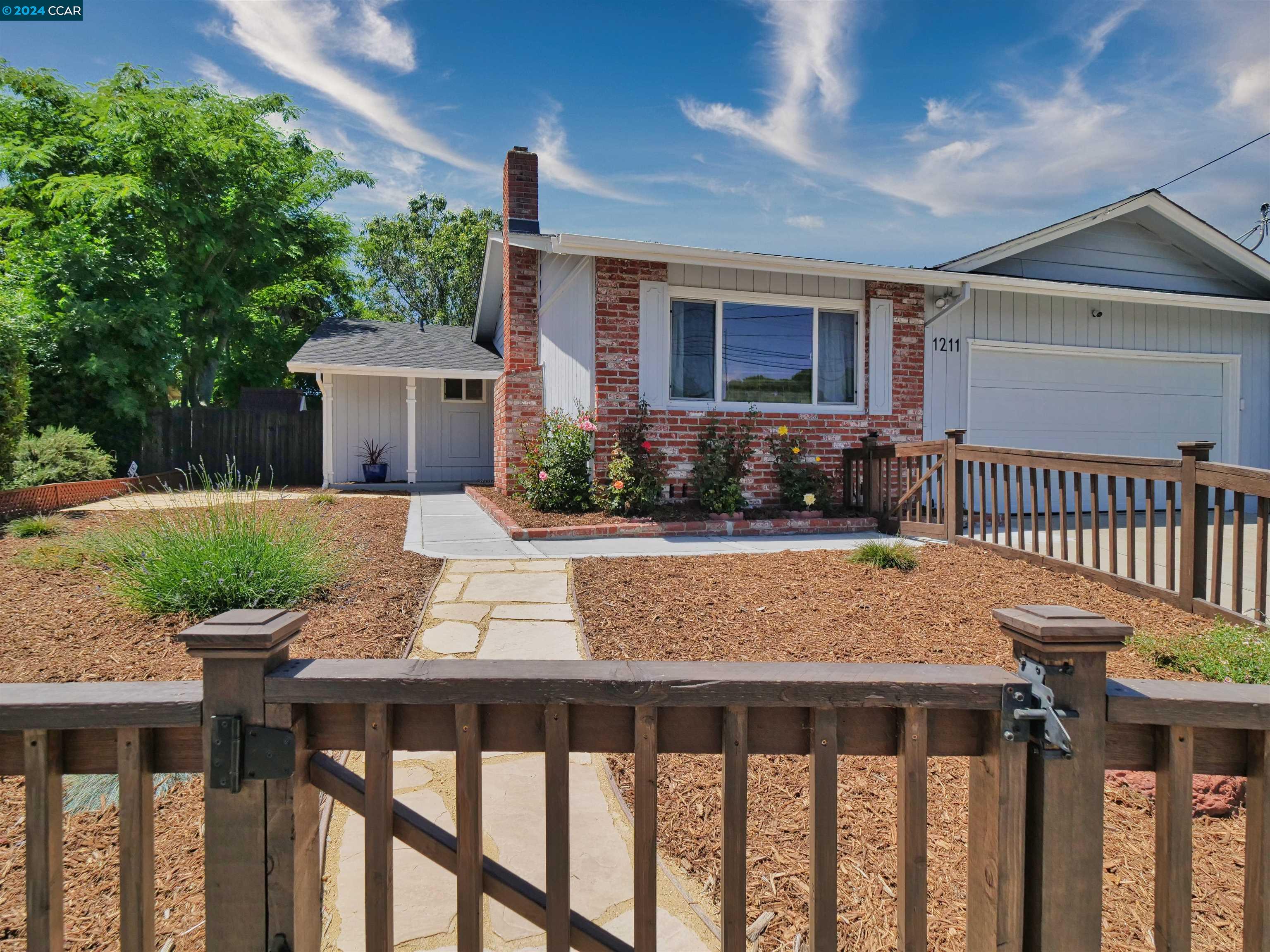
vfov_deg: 71.6
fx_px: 660
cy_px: 476
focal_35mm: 18
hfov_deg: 87.8
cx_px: 635
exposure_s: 1/2000
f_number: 4.5
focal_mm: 9
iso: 250
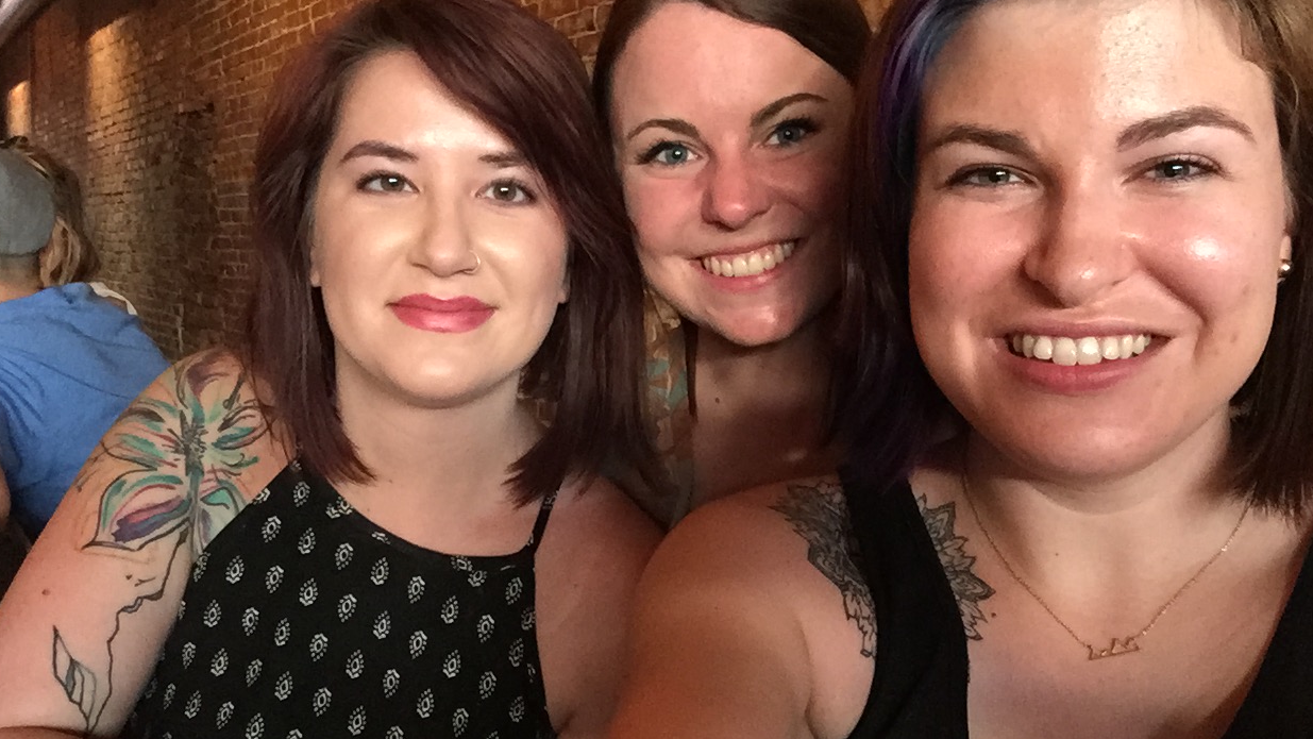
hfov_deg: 56.6
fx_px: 1219
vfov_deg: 33.7
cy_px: 357
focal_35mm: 35
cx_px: 656
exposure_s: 1/30
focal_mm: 2.65
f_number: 2.2
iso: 320
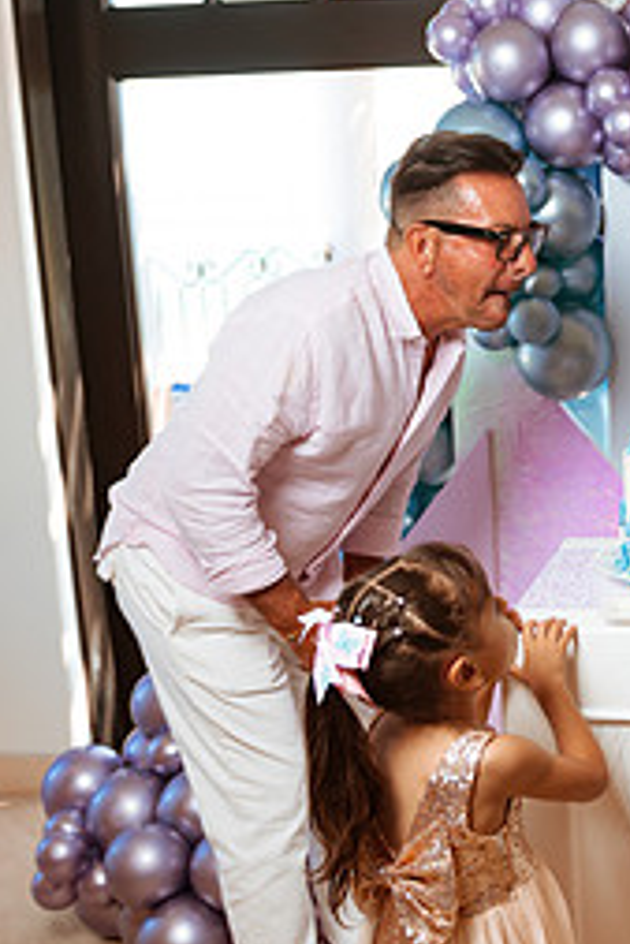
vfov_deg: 33.9
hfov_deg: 22.0
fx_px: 1547
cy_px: 487
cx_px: 660
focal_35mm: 59
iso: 250
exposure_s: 1/200
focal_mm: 24
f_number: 3.2
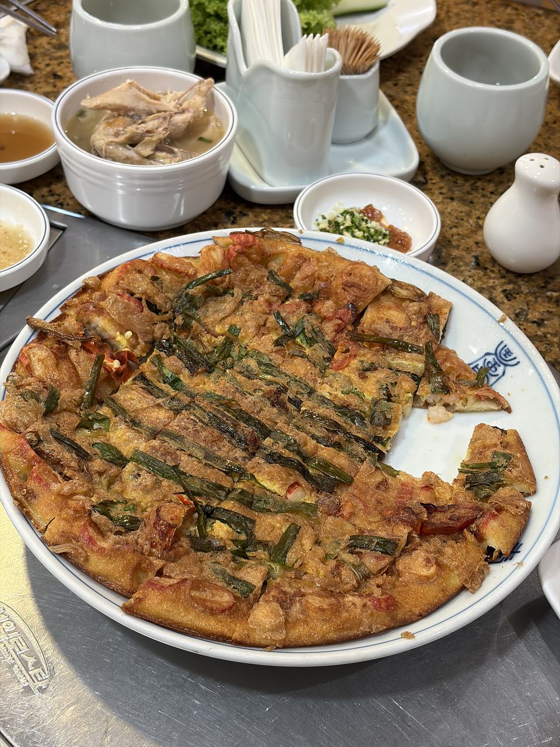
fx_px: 1122
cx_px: 280
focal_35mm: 52
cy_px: 374
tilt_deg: -45.4
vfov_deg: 36.8
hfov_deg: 28.0
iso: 80
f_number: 1.6
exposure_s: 1/50
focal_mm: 5.96
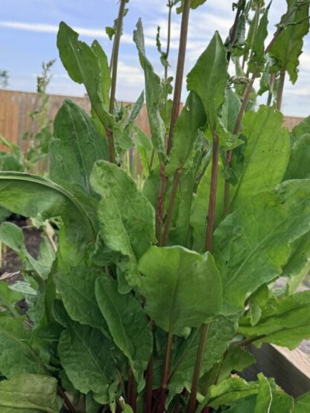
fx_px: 406
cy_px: 156
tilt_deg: +0.9
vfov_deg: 53.4
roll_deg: -3.4
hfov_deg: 41.8
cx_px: 154
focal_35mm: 34
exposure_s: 1/1005
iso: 80
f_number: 1.78
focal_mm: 6.76
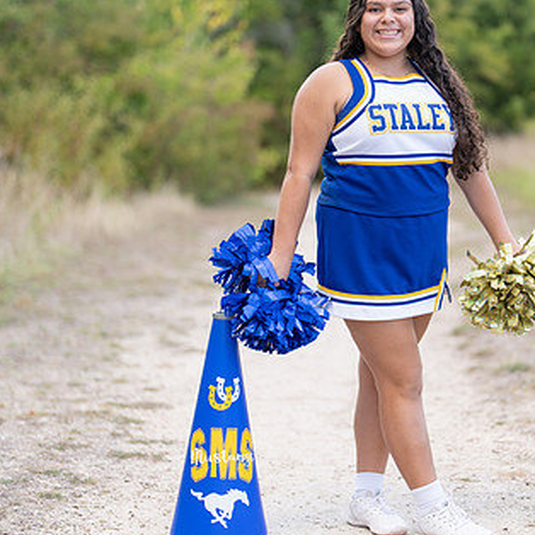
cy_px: 250
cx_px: 392
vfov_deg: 17.4
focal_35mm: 100
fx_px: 1749
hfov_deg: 17.3
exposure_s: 1/500
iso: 100
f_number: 1.2
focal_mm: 50
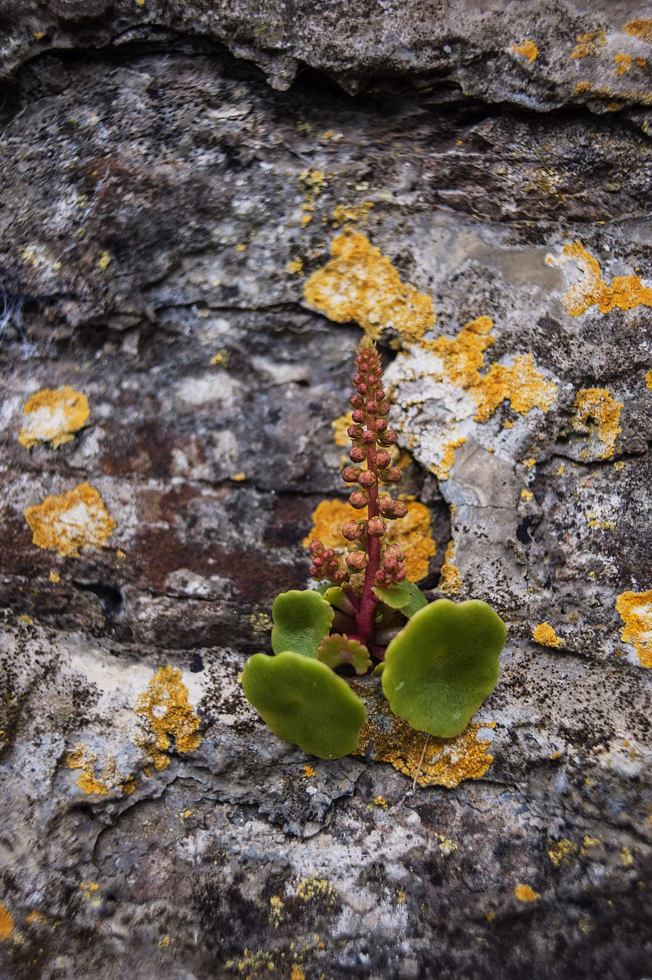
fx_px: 952
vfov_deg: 54.5
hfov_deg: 37.8
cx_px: 326
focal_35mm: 35
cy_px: 490
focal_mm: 35
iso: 320
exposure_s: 1/1000
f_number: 2.8
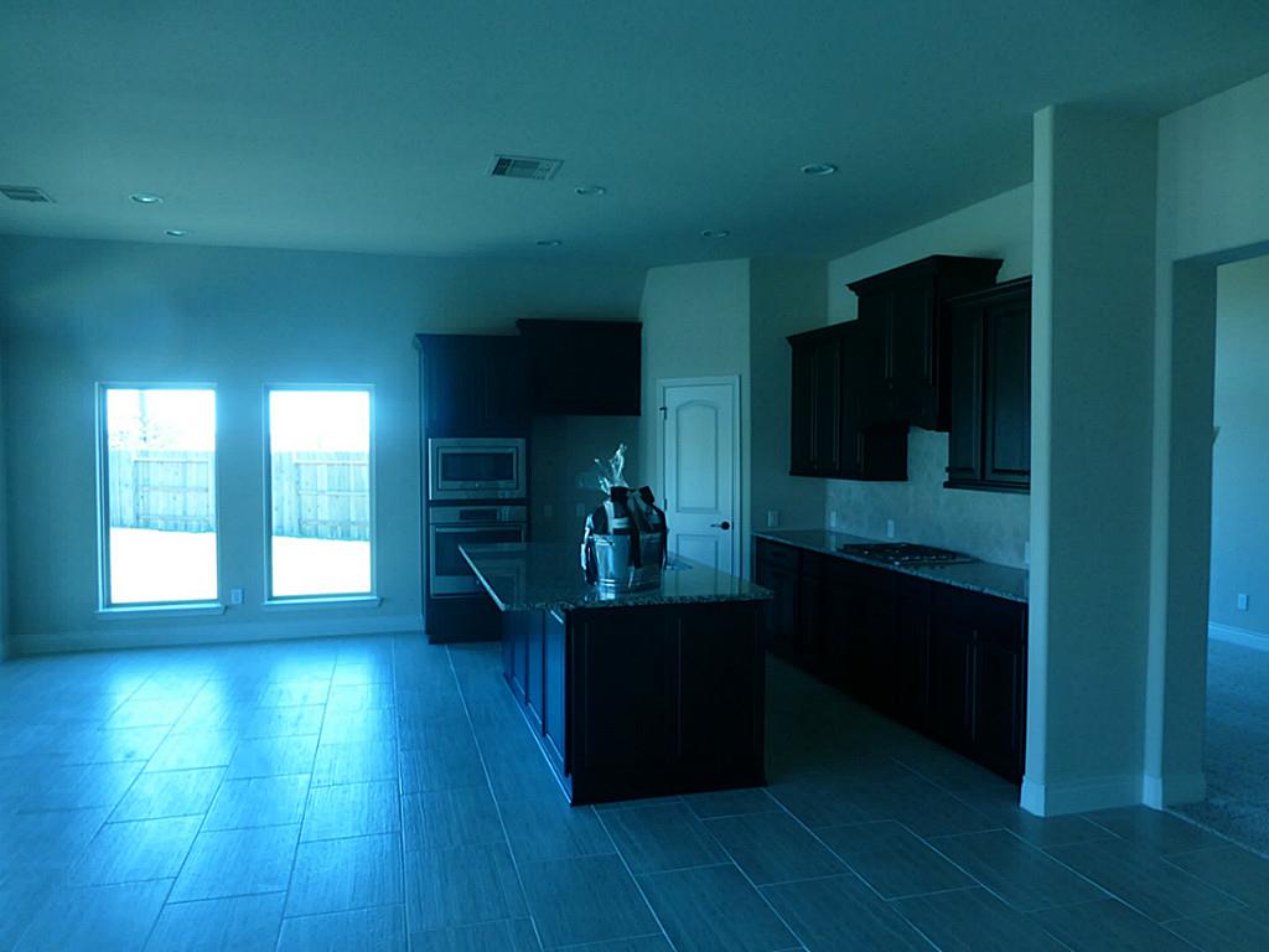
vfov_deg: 56.8
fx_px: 880
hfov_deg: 71.6
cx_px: 634
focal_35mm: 24
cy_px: 476
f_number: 3.3
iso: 200
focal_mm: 4.3
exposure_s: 1/60
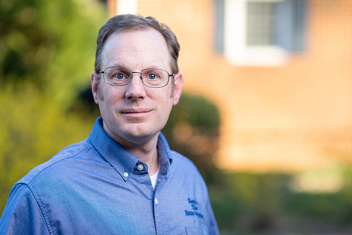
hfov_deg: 23.9
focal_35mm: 85
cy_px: 118
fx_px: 831
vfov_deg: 16.1
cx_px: 176
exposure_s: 1/200
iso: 64
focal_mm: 85
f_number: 2.2
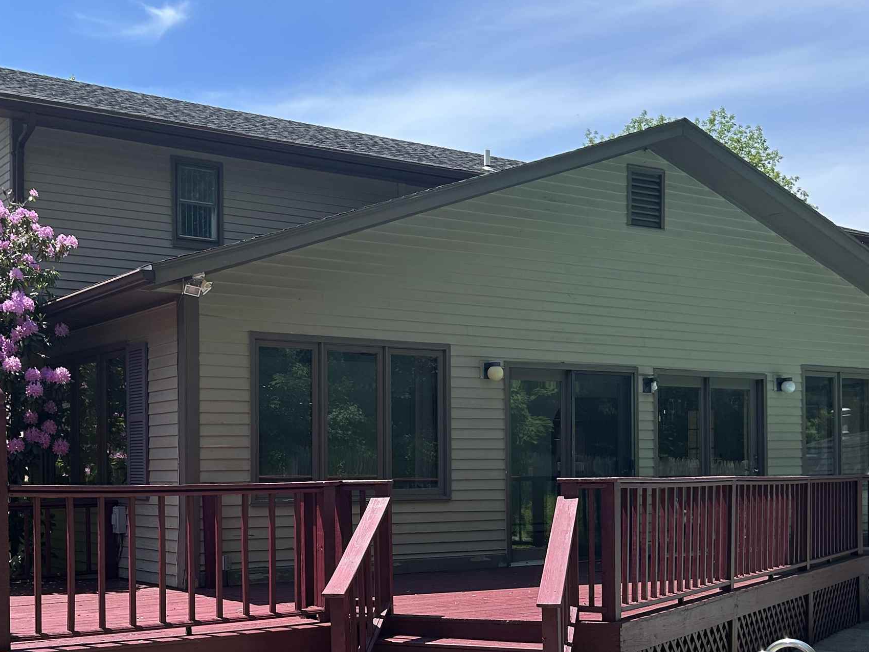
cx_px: 325
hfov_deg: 40.1
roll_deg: +0.0
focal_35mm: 47
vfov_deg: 30.5
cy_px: 465
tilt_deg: -0.2
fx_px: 1180
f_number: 1.5
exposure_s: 1/2513
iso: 50
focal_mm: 5.7
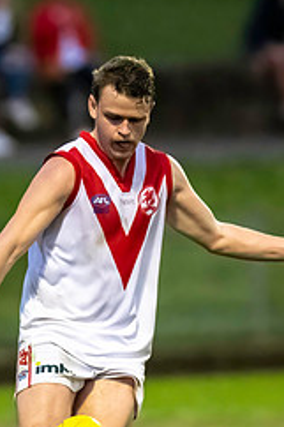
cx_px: 87
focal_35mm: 997
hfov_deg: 1.4
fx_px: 11814
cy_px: 269
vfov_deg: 2.1
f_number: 2.8
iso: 10000
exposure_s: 1/1600
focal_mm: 300
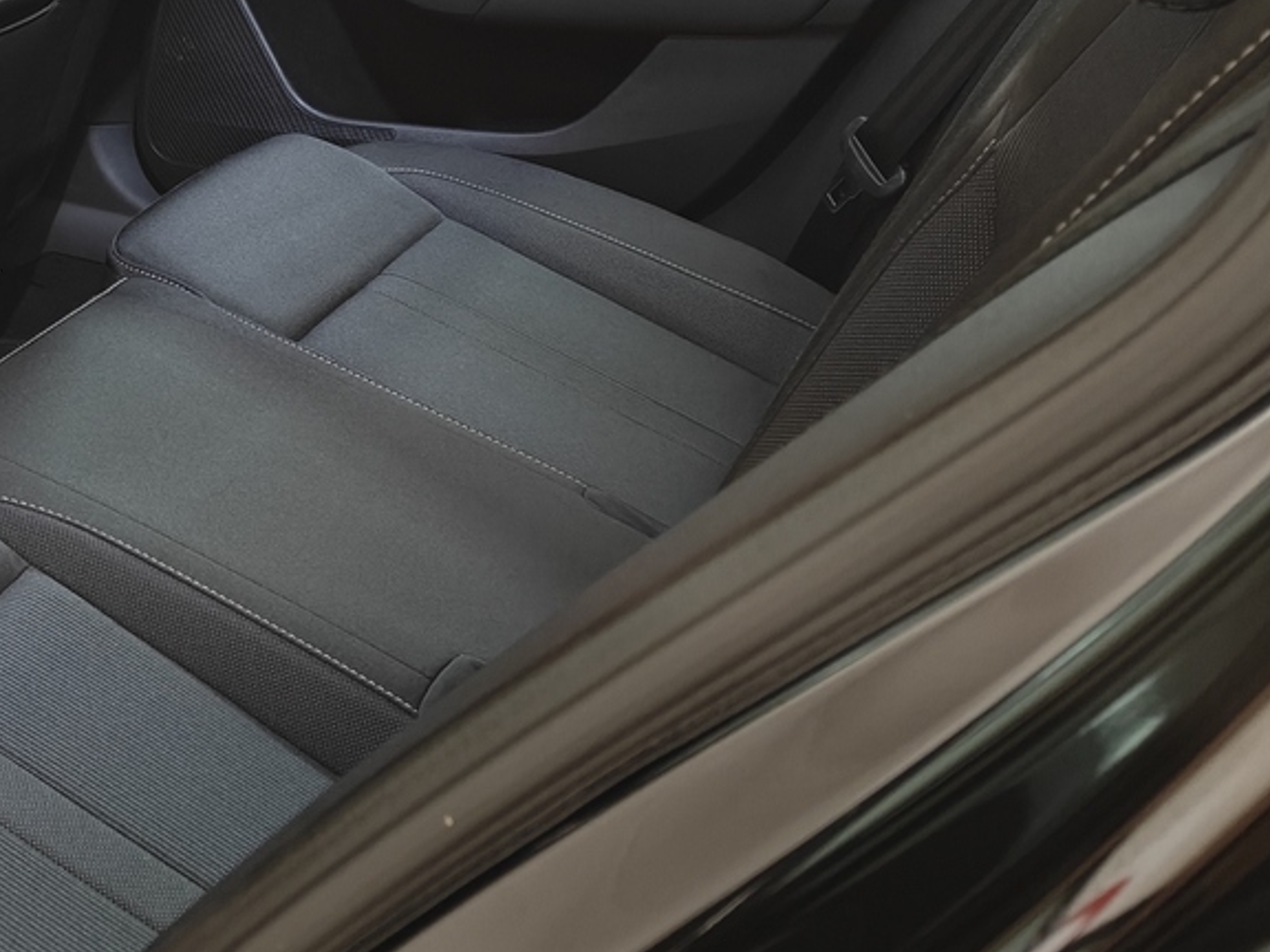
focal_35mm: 60
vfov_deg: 23.9
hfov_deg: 28.6
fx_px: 2201
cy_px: 126
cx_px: -192
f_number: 1.8
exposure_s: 1/20
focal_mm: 5.59
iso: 1000
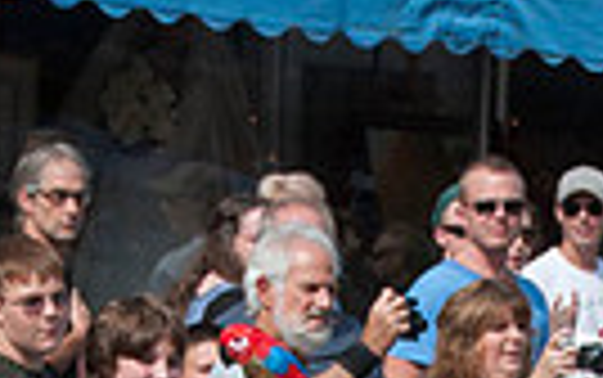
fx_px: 5428
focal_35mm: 330
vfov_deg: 4.0
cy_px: 668
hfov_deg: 6.3
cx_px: 540
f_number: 10
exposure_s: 1/1600
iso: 800
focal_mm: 50
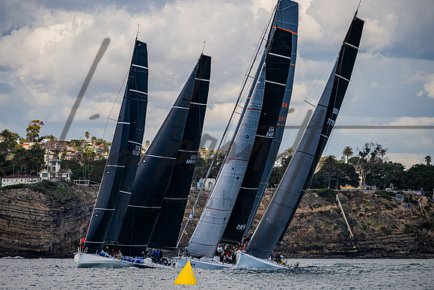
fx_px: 3450
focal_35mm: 286
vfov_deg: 4.8
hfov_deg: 7.2
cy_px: 132
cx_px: 205
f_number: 5.6
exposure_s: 1/3200
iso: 400
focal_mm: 250
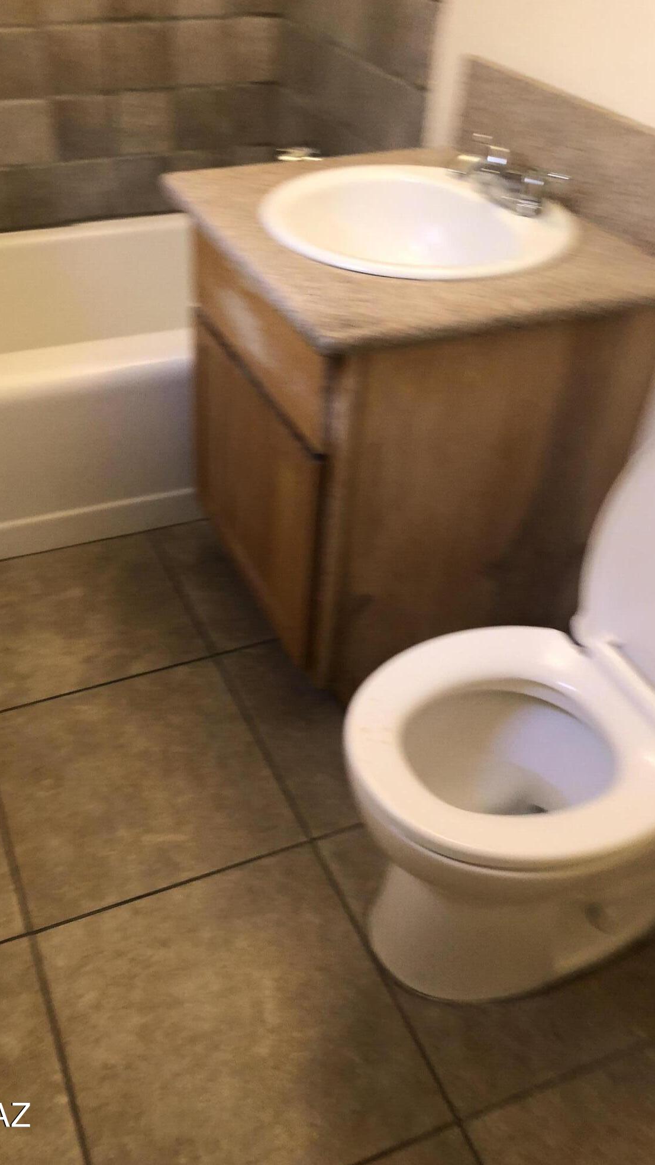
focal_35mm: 31
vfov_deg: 62.6
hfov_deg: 37.5
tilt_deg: -41.0
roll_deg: +0.7
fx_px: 957
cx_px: 233
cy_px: 578
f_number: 1.8
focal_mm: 3.99
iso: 40
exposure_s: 1/17
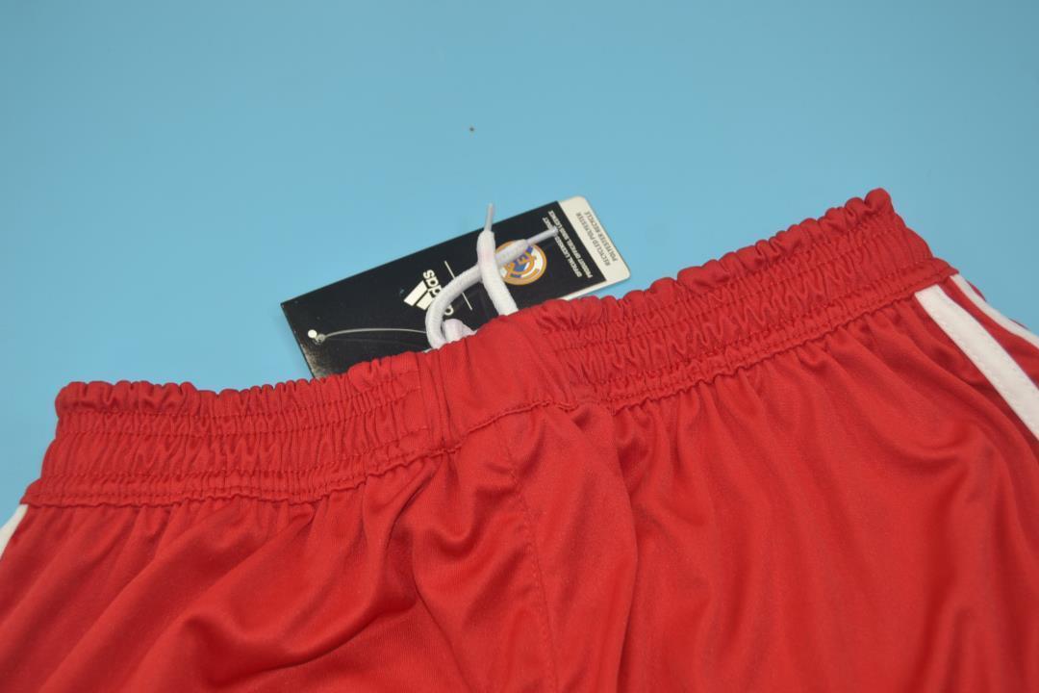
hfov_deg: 38.9
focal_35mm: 51
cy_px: 346
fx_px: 1472
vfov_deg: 26.5
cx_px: 520
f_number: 5
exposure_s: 1/100
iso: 200
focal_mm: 34
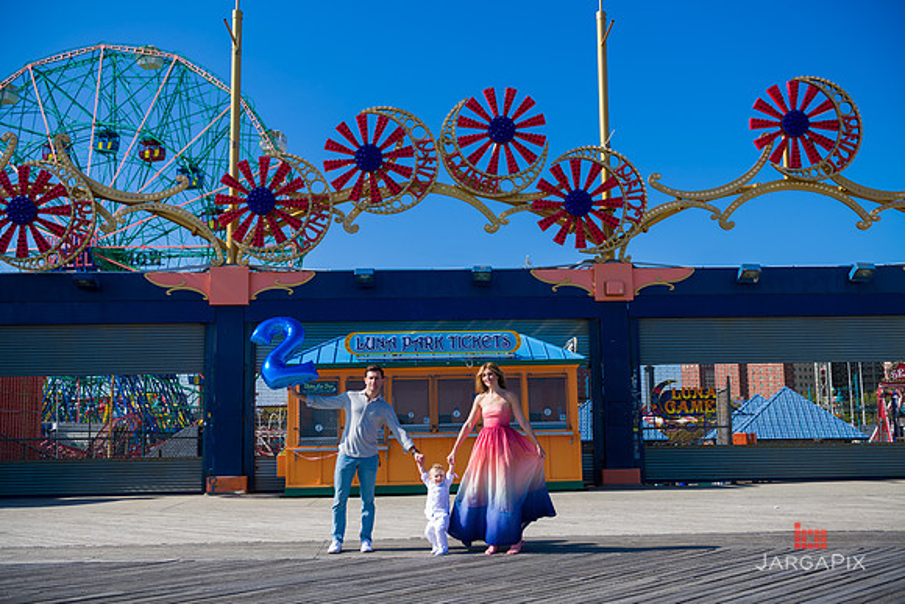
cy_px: 302
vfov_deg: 35.1
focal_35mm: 38
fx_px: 955
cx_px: 452
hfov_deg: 50.7
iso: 200
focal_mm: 38
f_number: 5
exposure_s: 1/1600
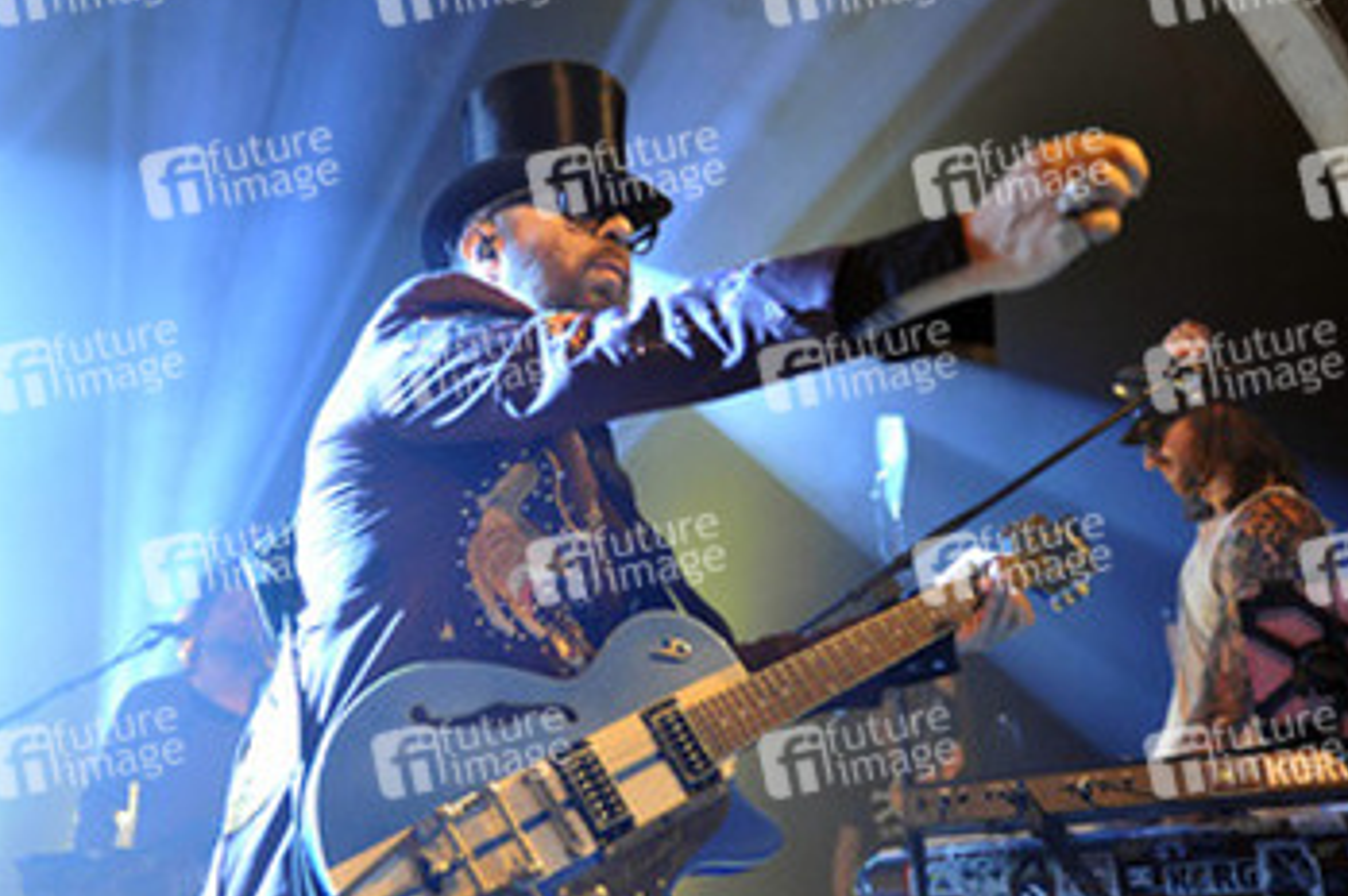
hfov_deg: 44.2
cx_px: 523
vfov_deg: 30.5
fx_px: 1646
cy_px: 463
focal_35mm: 44
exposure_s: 1/50
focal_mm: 34
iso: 3200
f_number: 2.8
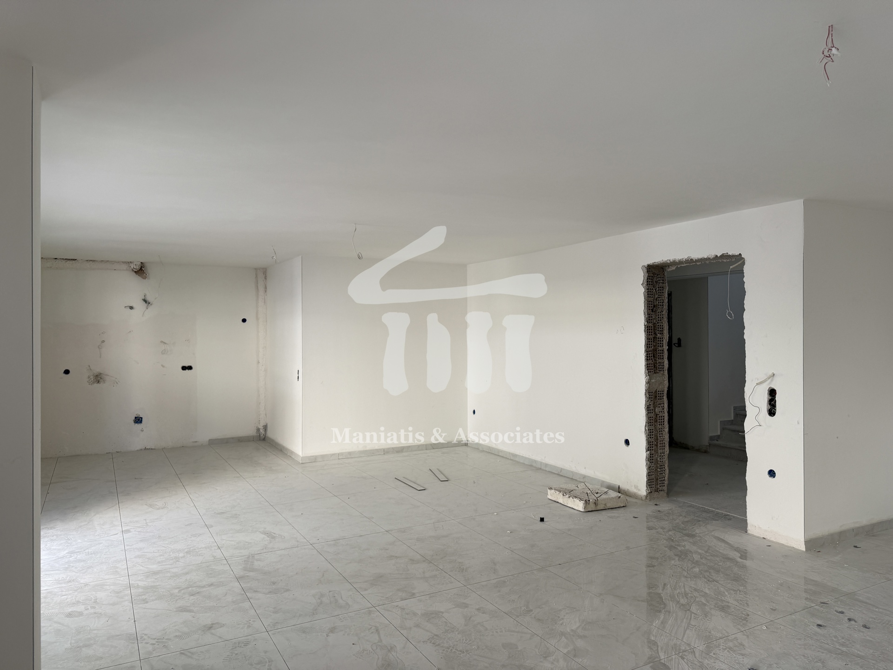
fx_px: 619
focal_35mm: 24
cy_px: 335
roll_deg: -0.4
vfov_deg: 56.8
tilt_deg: +0.8
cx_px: 446
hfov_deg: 71.6
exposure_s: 1/176
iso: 64
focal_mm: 6.76
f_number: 1.78
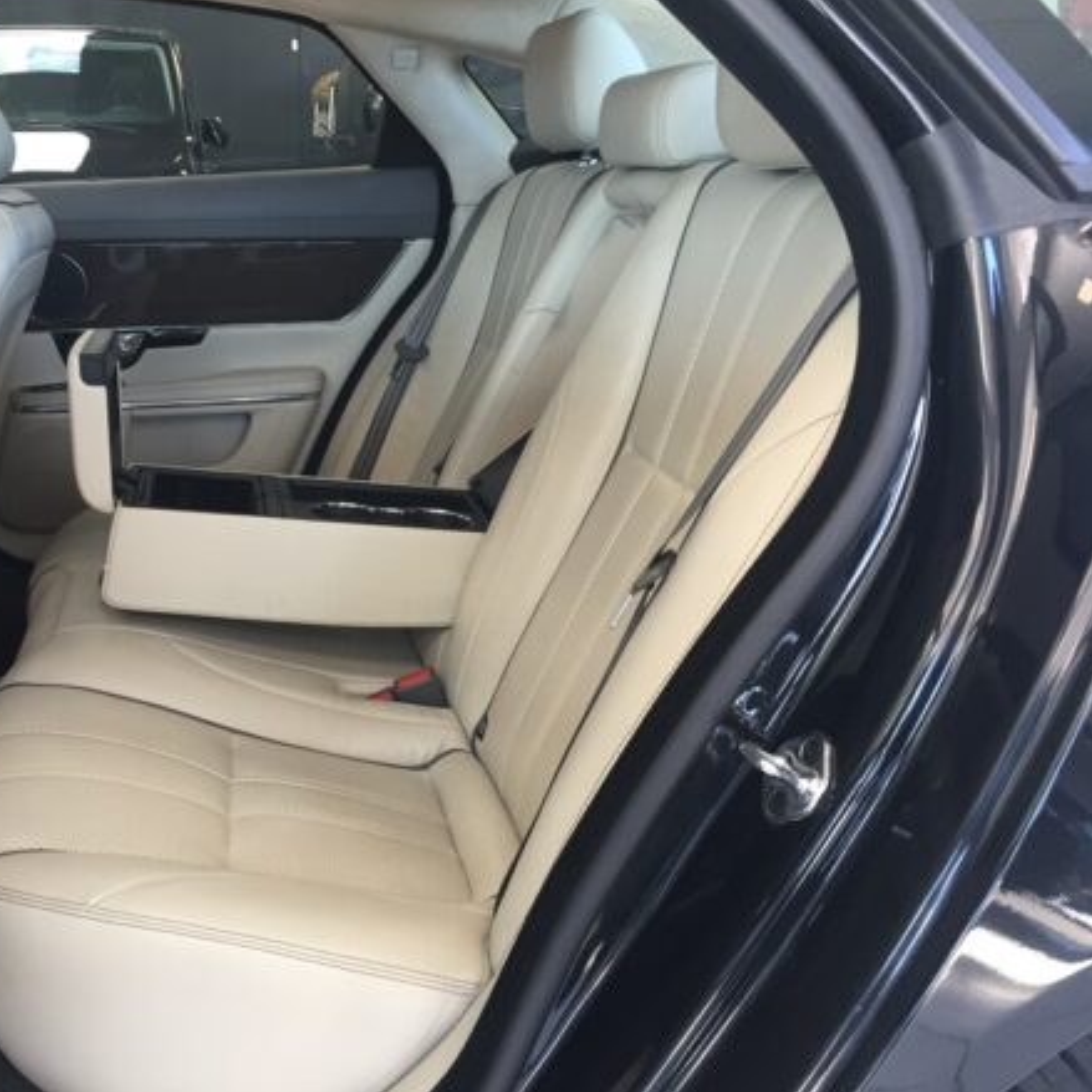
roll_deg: -1.2
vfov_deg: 47.2
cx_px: 351
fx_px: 1249
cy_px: 537
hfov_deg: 46.4
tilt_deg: -16.6
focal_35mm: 35
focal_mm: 4.15
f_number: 2.2
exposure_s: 1/33
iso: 40
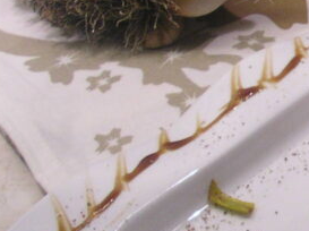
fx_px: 1239
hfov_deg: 13.0
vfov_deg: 10.6
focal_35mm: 139
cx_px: 538
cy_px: 139
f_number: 2.7
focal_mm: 5.6
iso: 100
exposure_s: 1/35
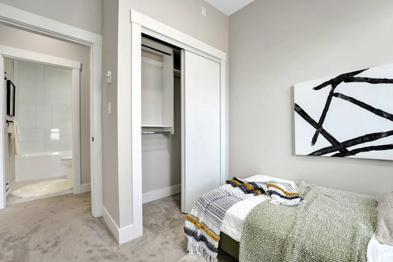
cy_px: 131
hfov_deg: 100.2
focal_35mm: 15
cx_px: 210
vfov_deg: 77.3
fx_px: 164
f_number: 8
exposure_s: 1/25
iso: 400
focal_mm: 14
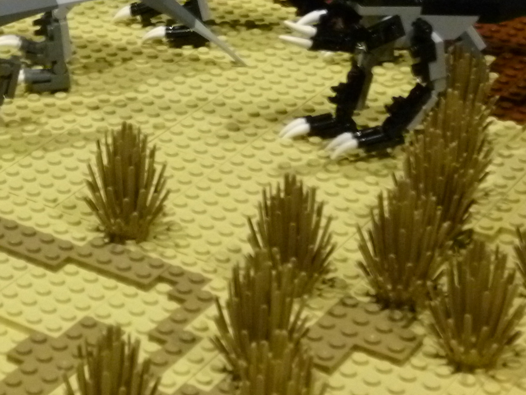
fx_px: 1718
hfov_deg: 17.1
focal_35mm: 113
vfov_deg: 13.0
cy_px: 35
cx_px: 13
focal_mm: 8
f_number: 3.9
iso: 400
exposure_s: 1/10
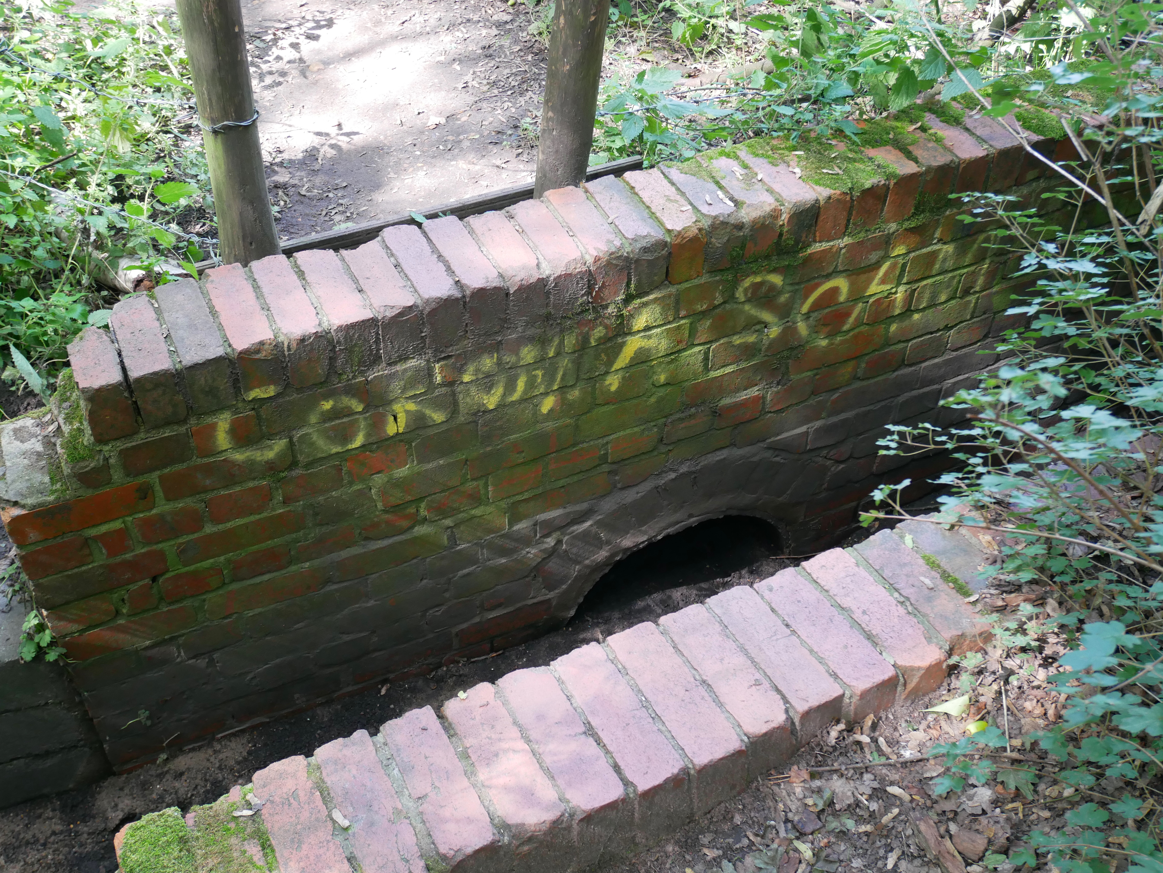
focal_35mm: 38
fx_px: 1277
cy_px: 436
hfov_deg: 49.0
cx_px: 582
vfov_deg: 37.7
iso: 640
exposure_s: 1/60
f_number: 4.3
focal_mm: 19
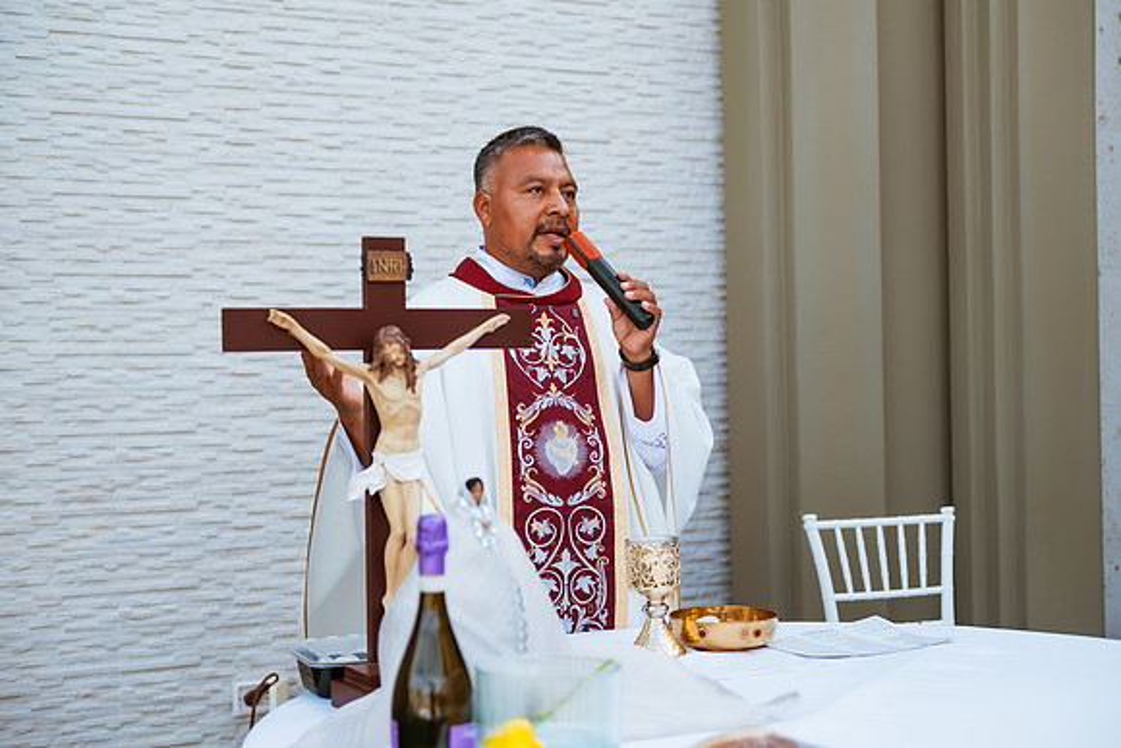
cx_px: 560
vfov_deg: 26.0
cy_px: 374
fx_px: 1620
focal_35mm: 52
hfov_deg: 38.2
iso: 100
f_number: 2.8
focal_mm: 52
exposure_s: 1/800
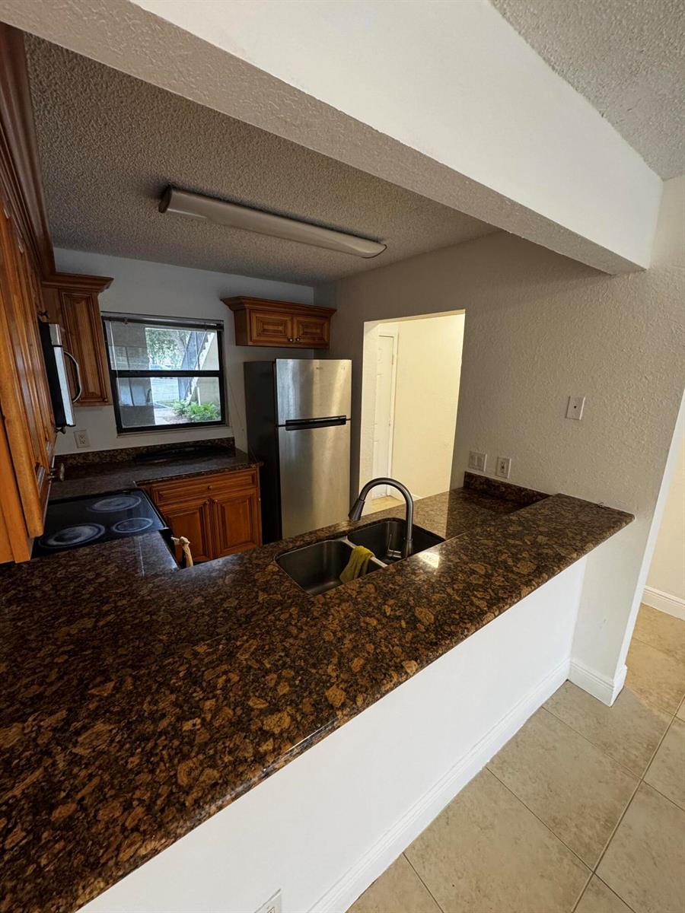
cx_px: 342
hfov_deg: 85.7
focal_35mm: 14
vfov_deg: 102.1
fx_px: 369
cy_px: 456
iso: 250
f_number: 2.2
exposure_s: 1/60
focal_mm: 2.22
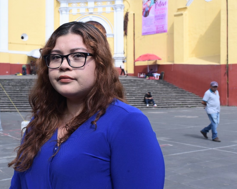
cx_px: 95
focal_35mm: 40
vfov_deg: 37.3
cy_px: 95
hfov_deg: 45.6
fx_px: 281
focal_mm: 35
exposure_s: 1/125
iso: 160
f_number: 9
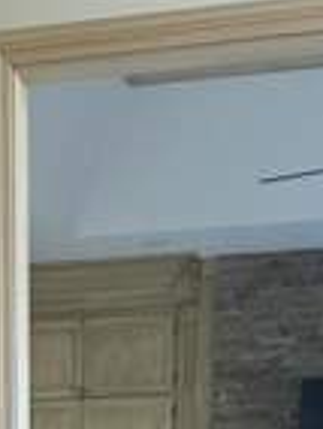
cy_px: 940
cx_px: 12
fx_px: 1340
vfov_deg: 14.2
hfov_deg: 13.6
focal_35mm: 108
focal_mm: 6.86
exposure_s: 1/60
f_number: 1.78
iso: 160
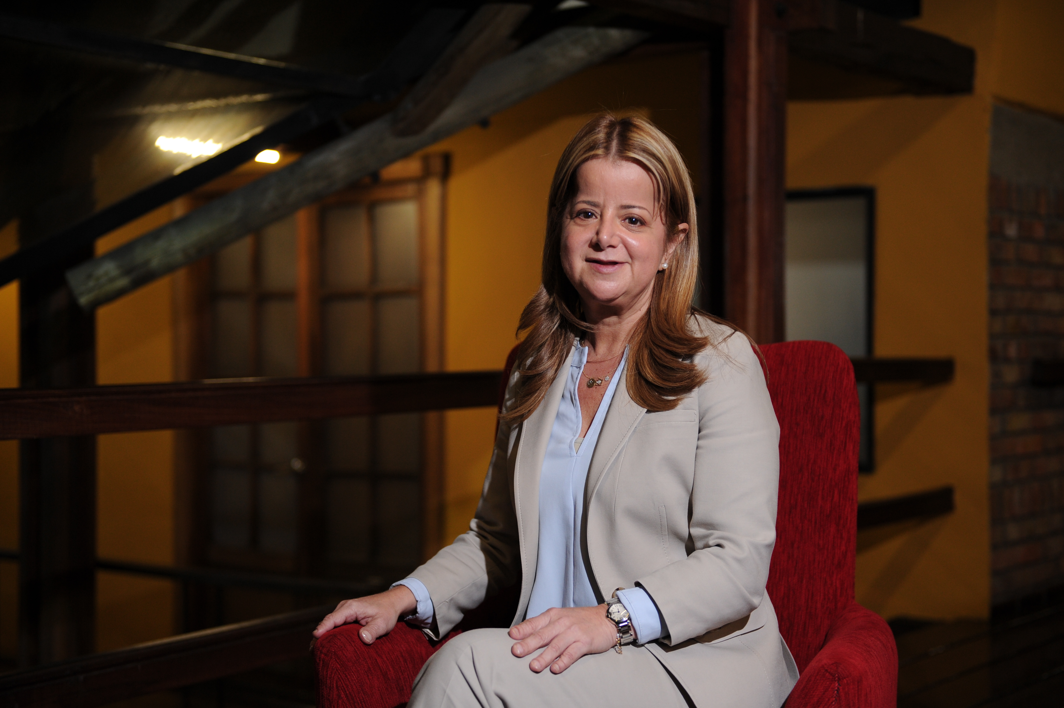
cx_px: 532
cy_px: 354
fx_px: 1536
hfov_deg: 38.2
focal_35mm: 52
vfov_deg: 26.0
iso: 1000
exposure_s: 1/125
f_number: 2.8
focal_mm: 52
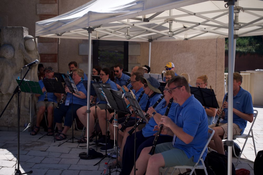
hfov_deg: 39.6
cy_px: 88
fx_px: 365
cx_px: 132
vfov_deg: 27.0
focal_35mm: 50
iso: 160
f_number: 2
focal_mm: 33
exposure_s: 1/4000
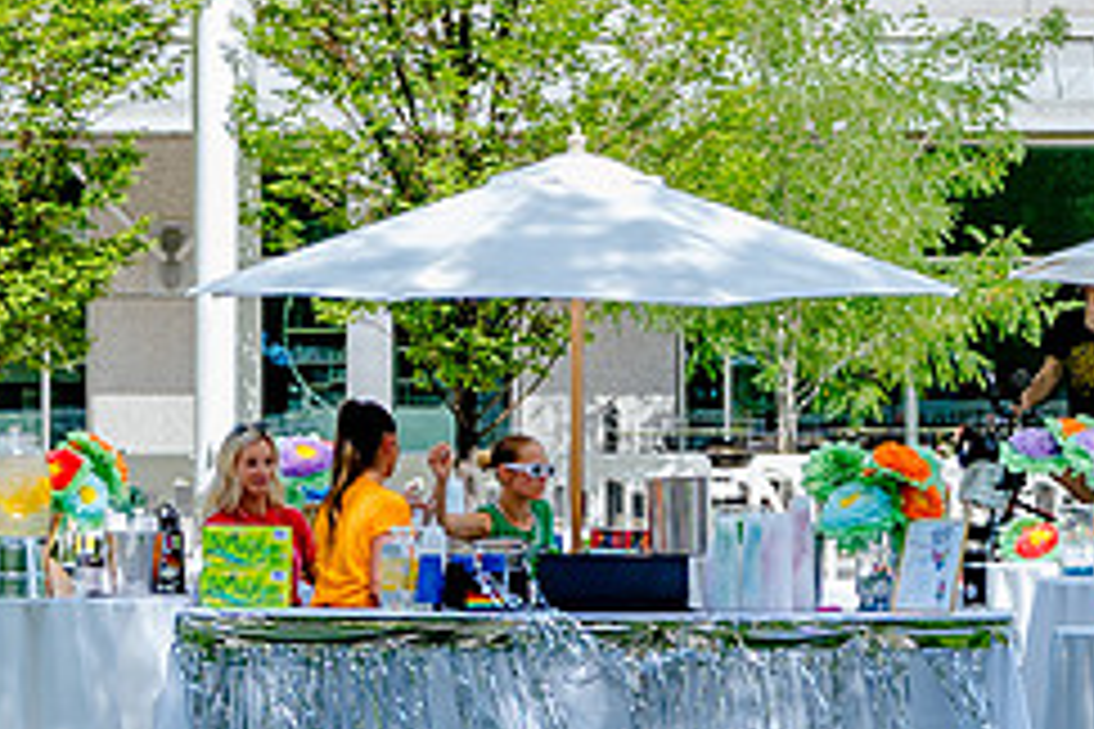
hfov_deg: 6.9
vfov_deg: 4.6
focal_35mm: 297
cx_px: 507
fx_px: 9025
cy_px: 715
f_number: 7.1
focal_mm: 70
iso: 200
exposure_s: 1/250
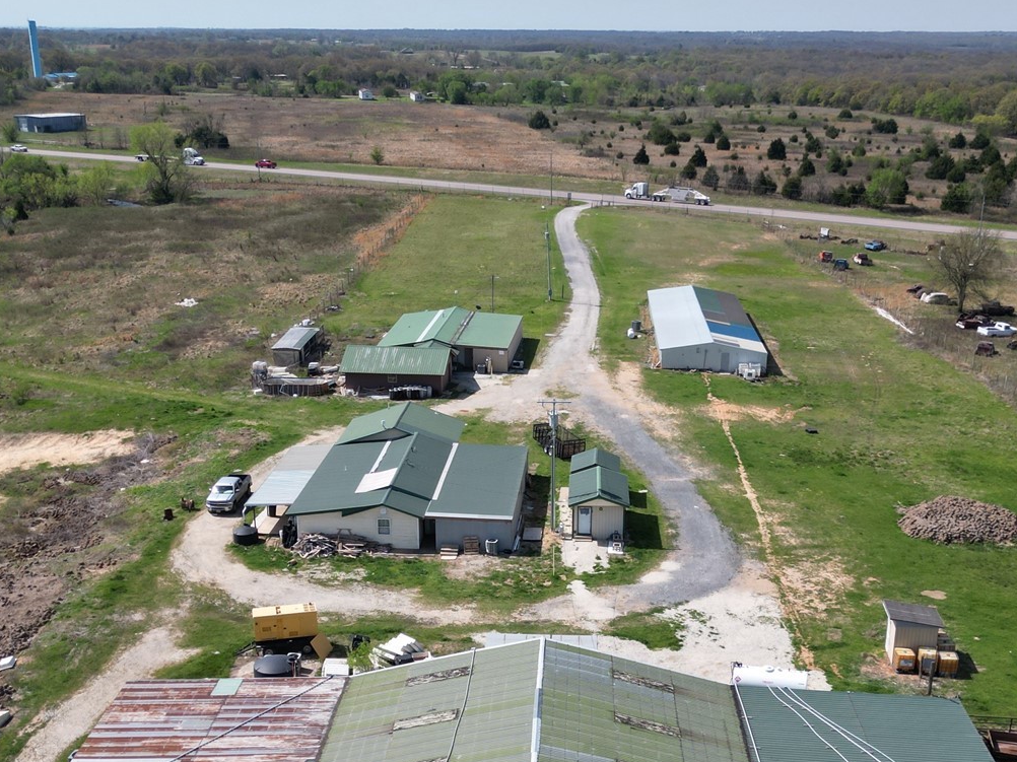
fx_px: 1351
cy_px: 564
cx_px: 532
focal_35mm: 46
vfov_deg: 31.0
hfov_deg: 41.2
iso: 130
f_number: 1.7
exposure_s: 1/3200
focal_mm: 6.72
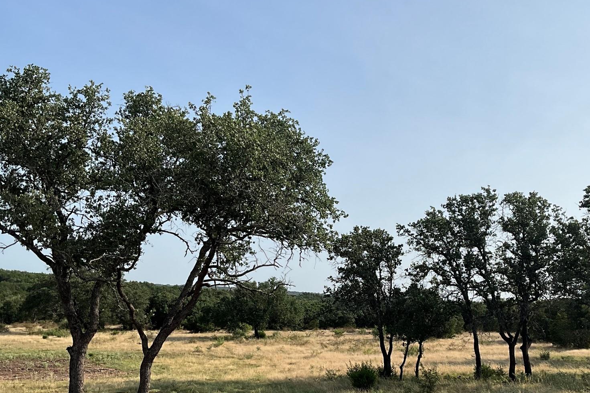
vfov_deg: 31.3
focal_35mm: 42
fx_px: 688
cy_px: 297
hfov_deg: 46.0
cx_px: 372
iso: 25
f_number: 1.8
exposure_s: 1/2427
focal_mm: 3
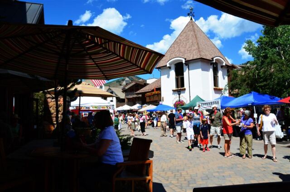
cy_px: 96
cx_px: 145
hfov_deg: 67.5
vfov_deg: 47.7
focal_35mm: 27
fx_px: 217
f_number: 11
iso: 100
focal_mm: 18
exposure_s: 1/160
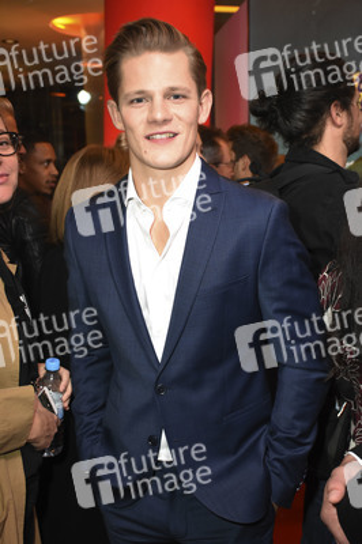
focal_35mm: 51
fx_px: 771
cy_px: 272
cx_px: 181
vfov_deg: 38.9
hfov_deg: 26.4
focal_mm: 34
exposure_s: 1/125
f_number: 4.5
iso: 1600
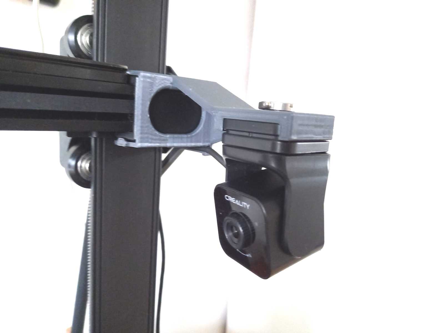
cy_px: 166
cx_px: 222
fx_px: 321
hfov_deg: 69.4
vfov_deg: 54.9
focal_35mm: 25
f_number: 1.8
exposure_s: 1/20
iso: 1250
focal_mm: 4.65
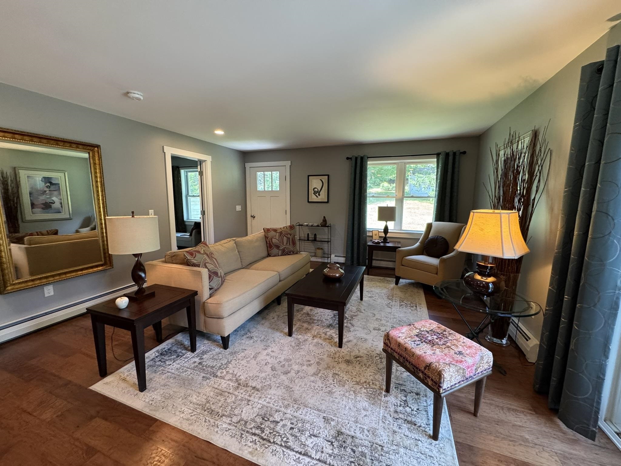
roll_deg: -0.1
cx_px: 310
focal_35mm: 14
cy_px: 233
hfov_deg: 102.1
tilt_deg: -7.9
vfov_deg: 85.7
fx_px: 251
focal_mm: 2.22
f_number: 2.2
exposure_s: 1/60
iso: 250
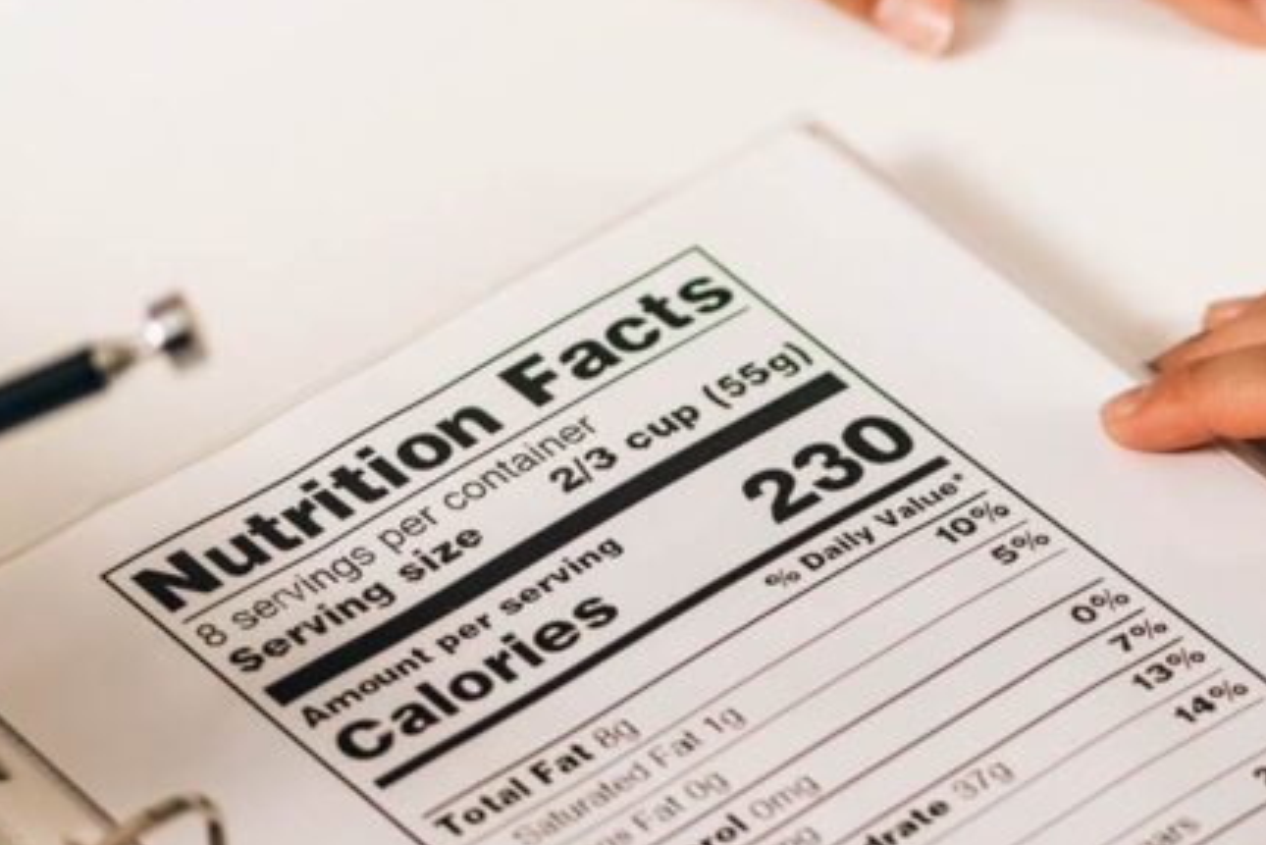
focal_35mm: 250
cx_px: 1142
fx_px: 8794
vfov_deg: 5.5
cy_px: 325
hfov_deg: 8.2
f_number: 3
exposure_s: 1/160
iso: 64
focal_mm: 105
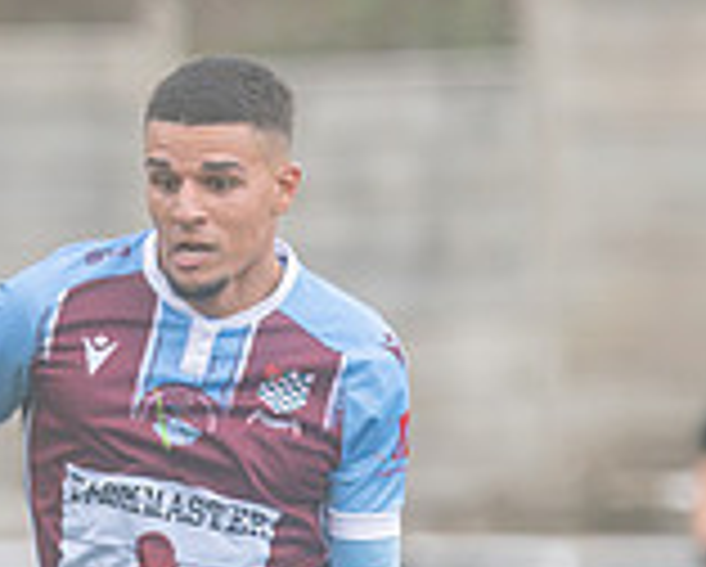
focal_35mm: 1211
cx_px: 183
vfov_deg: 1.3
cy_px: 781
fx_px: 25335
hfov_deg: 1.6
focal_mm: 195
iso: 500
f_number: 2.8
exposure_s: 1/1250
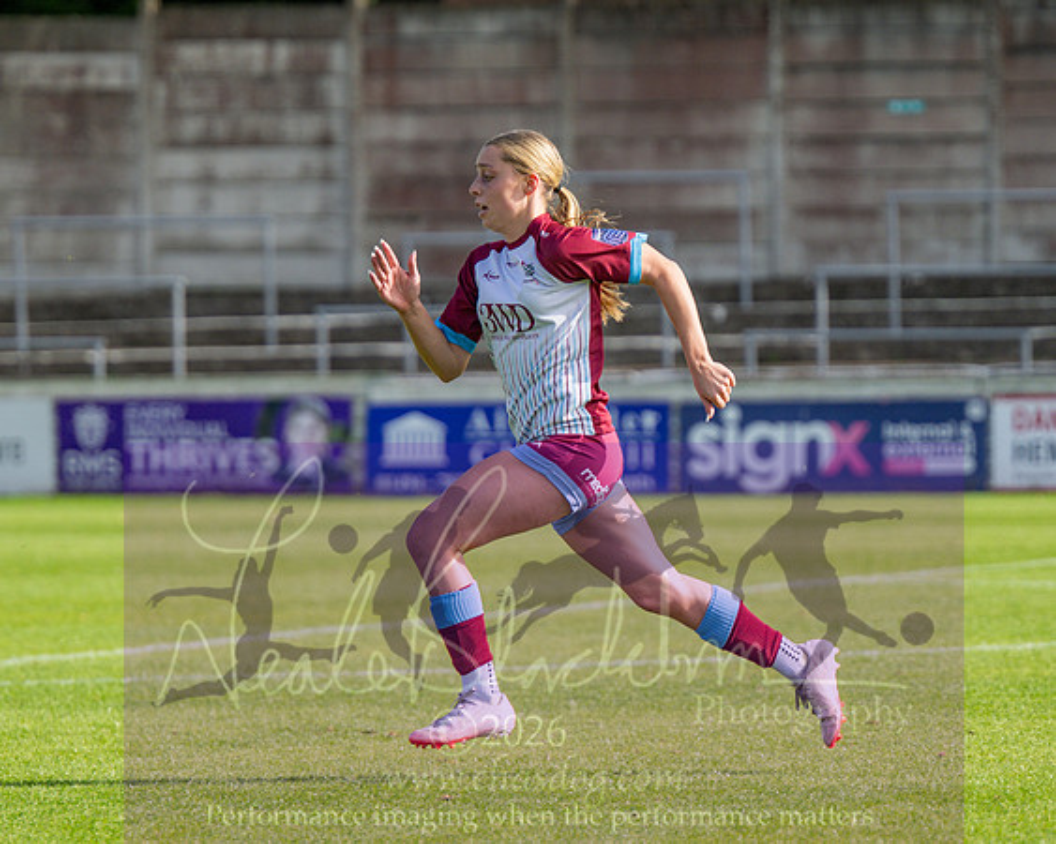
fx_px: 9751
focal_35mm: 312
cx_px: 528
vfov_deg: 5.0
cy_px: 422
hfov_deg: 6.2
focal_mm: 185
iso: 125
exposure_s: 1/1600
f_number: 4
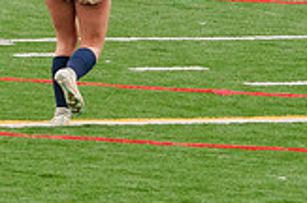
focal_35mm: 1235
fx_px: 10511
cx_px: 35
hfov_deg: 1.7
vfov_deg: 1.1
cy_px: -116
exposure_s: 1/1600
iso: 800
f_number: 5.6
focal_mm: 200
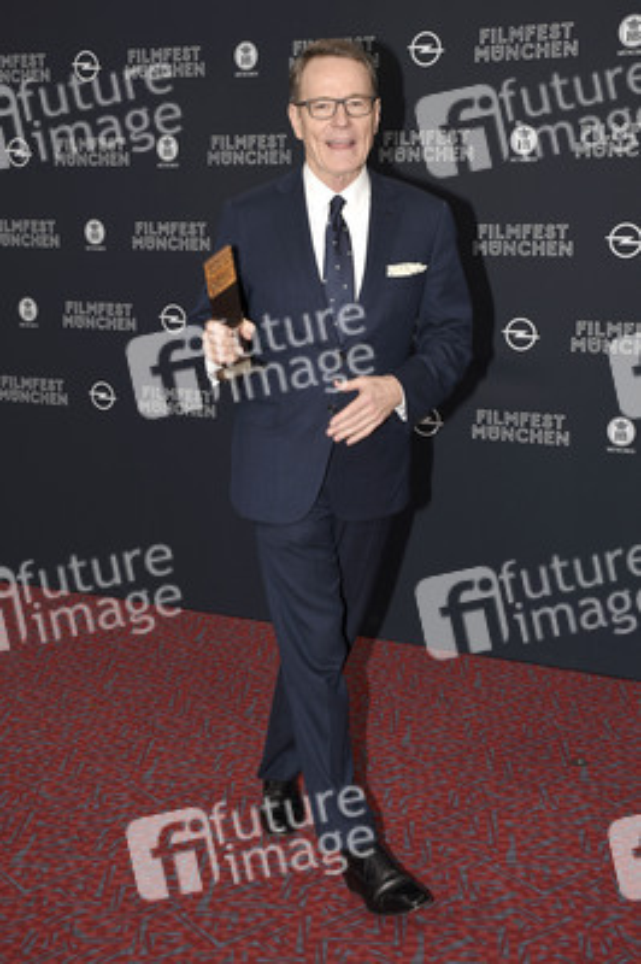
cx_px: 320
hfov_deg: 26.4
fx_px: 1364
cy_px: 482
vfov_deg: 38.9
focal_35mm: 51
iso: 160
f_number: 6.3
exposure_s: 1/160
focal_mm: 34
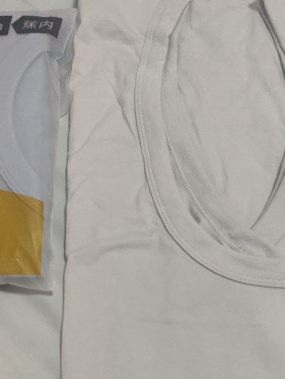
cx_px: 156
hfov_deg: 29.1
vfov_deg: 37.3
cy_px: 280
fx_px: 548
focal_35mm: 50
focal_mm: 4.68
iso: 881
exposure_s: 1/33.3
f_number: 1.8
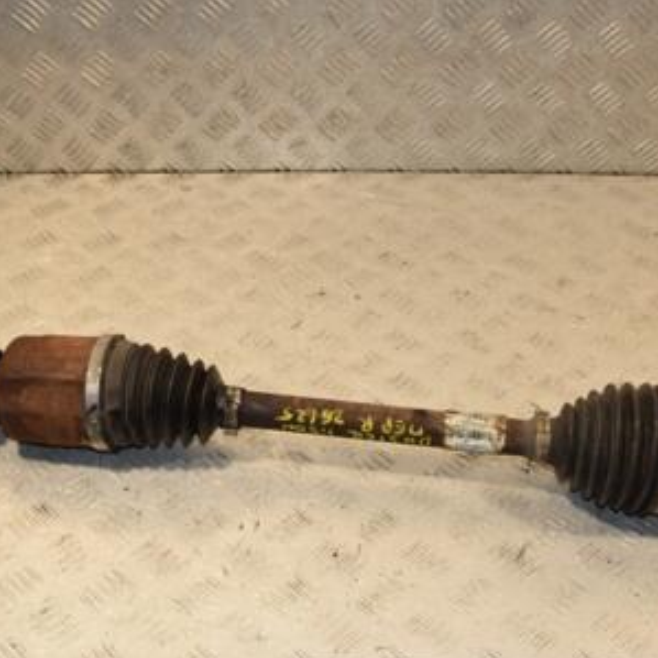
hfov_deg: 36.6
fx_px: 989
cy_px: 403
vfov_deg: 36.6
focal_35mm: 46
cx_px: 246
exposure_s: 1/200
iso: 800
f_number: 10
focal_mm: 18
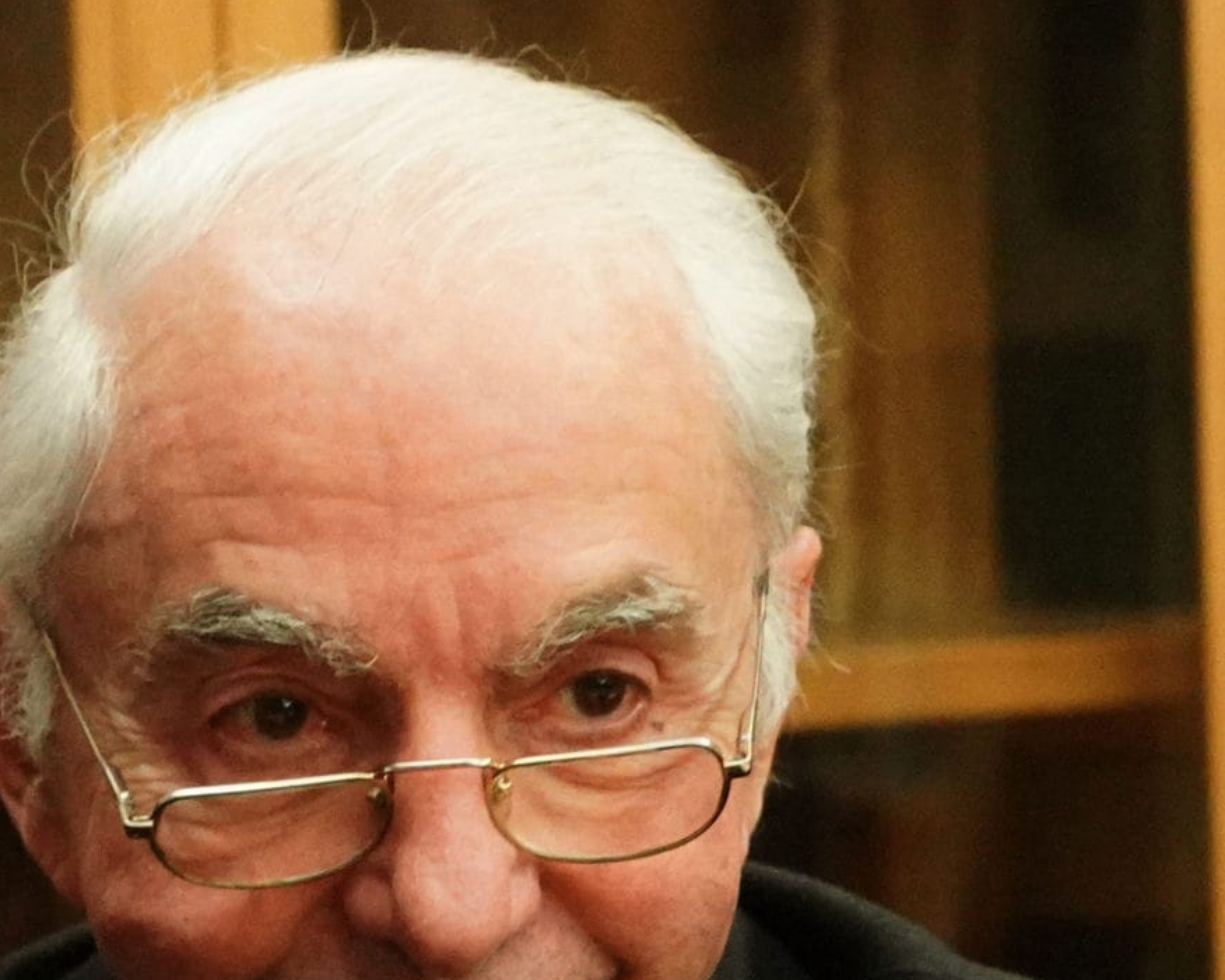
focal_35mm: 288
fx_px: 10443
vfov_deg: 5.4
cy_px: 1053
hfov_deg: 6.7
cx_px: 220
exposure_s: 1/125
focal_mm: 70
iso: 10000
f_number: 5.6
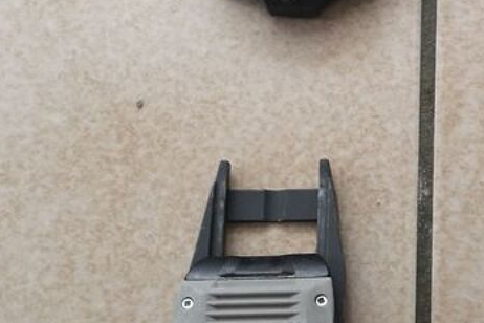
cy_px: 199
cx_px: 413
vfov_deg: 16.8
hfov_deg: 24.5
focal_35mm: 81
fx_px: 1089
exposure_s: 1/60
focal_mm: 3.95
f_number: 1.8
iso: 80
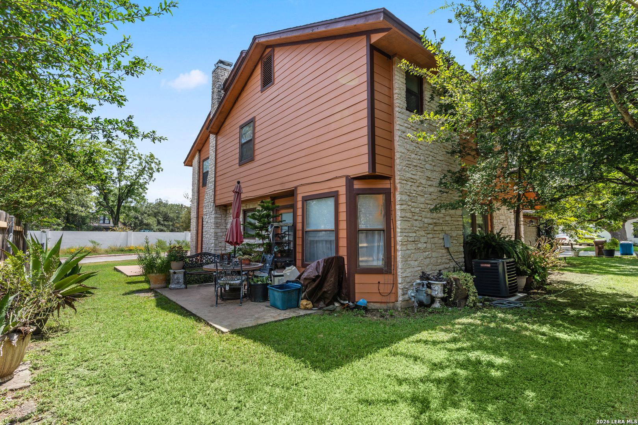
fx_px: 301
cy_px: 212
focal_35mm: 17
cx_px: 319
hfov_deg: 93.3
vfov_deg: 70.4
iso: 100
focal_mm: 17
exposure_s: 1/30
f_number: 9
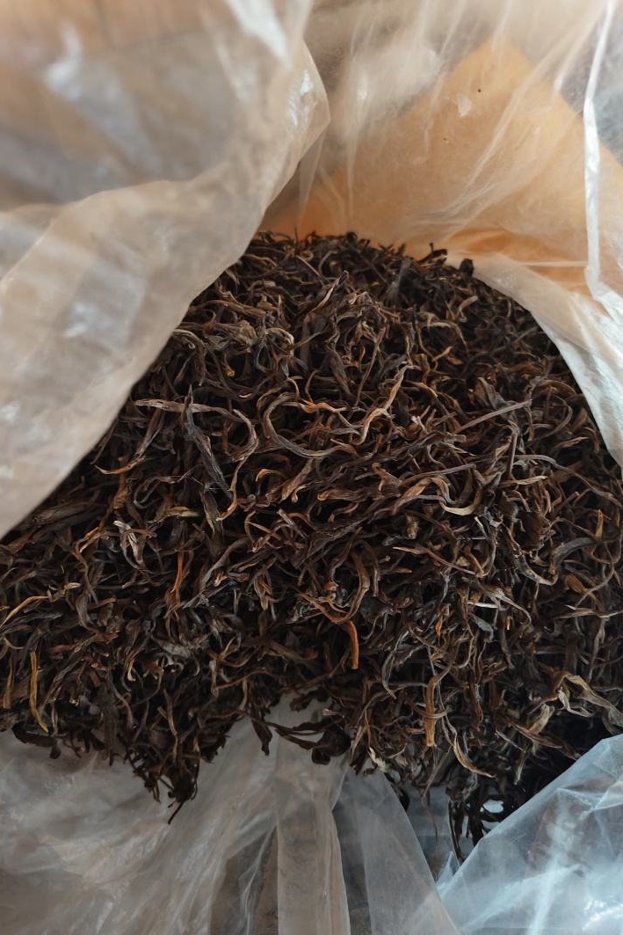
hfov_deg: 53.1
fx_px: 623
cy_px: 468
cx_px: 301
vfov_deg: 73.7
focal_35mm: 24
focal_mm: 5.56
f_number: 1.88
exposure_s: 1/33.3
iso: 2751
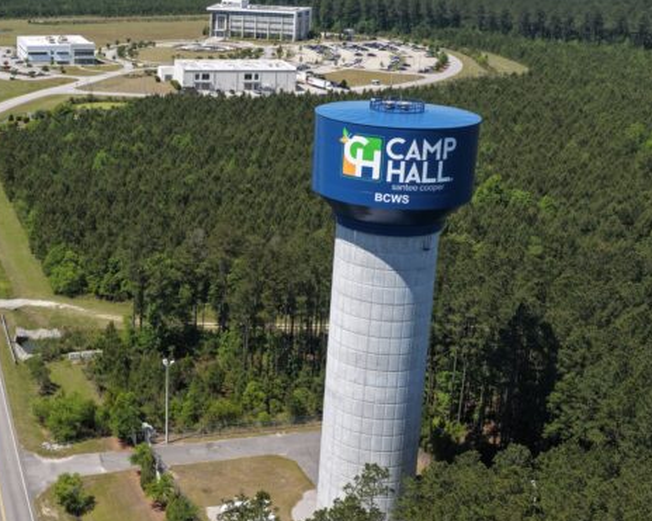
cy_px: 185
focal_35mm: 51
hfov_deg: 35.1
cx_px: 98
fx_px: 984
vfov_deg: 29.5
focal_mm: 14.45
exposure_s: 1/1250
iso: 100
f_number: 2.8
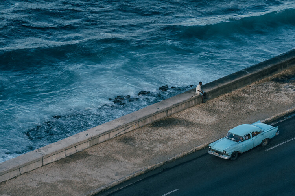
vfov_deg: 7.2
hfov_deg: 10.8
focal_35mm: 191
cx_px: 148
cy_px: 98
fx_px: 1565
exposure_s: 1/500
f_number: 11
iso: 1000
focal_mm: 191
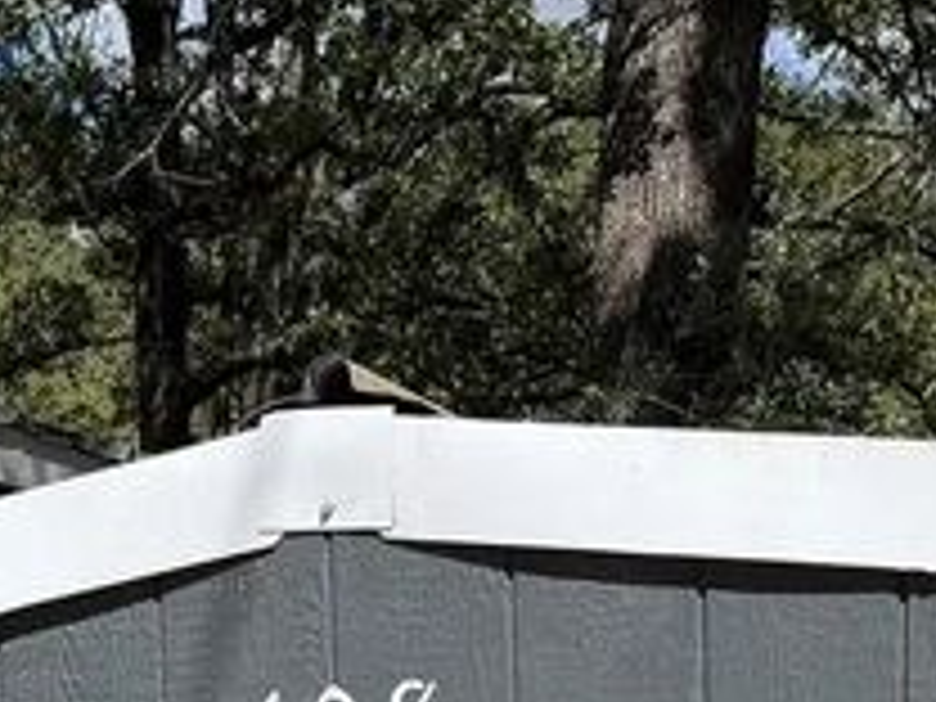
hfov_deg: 16.6
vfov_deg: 11.4
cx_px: 248
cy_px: 1395
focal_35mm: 118
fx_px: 3191
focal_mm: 6.76
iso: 80
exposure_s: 1/4975
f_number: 1.78
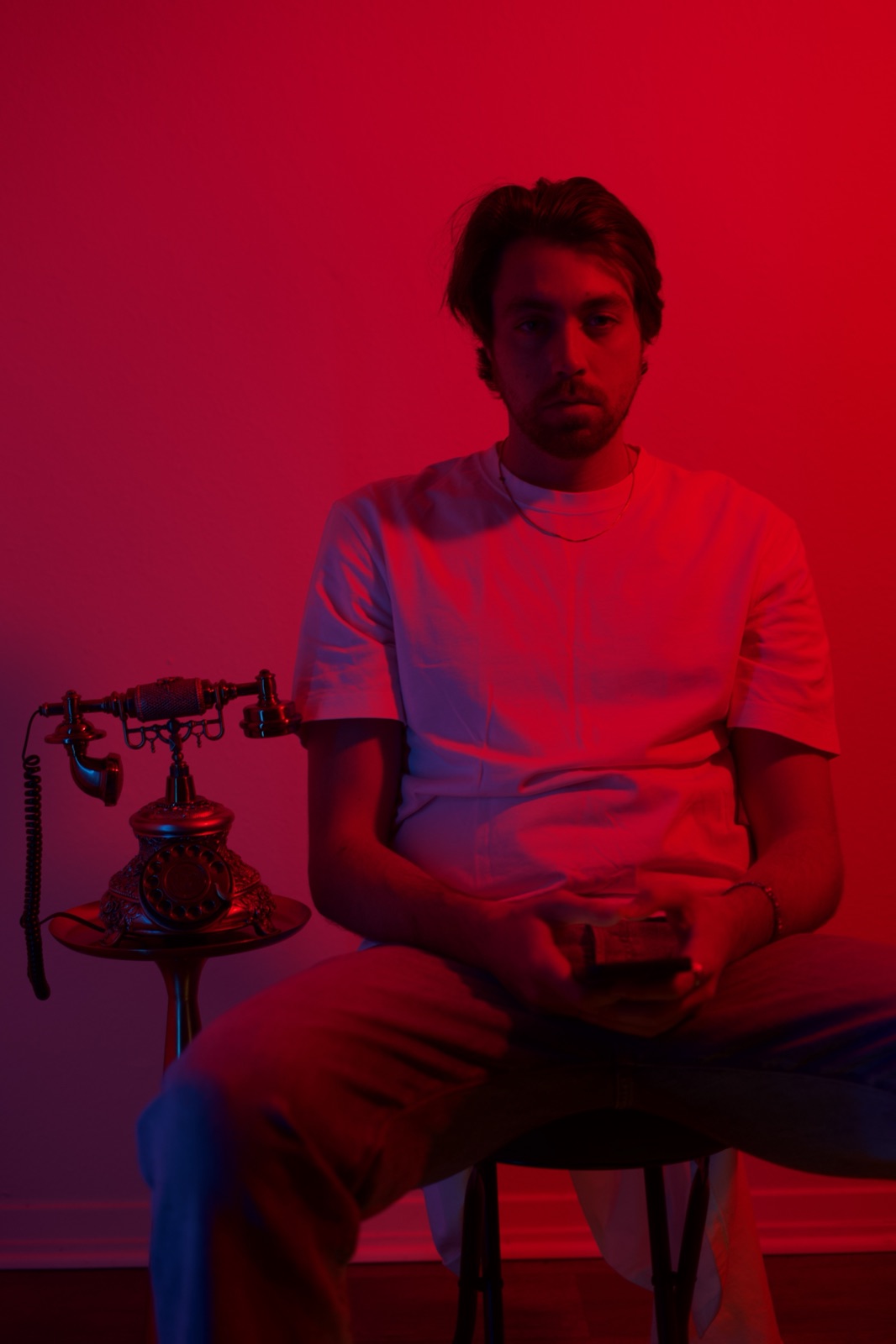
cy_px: 672
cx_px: 448
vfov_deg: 39.6
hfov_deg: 27.0
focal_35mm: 50
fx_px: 1867
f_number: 2.5
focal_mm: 50
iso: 160
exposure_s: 1/60
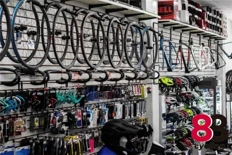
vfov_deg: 18.2
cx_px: 116
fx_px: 483
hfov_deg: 27.0
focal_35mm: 75
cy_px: 78
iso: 2000
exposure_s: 1/400
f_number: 3.5
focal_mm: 50
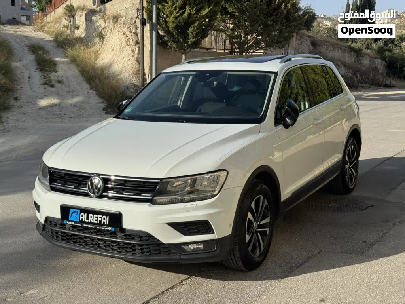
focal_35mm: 48
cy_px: 152
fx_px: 562
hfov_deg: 39.7
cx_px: 202
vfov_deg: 30.3
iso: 64
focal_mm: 6.76
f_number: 1.78
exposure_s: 1/5376
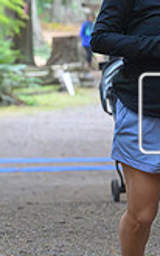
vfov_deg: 5.2
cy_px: 82
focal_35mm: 405
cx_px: 367
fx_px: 2828
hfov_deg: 3.2
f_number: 4
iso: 9000
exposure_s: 1/640
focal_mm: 70
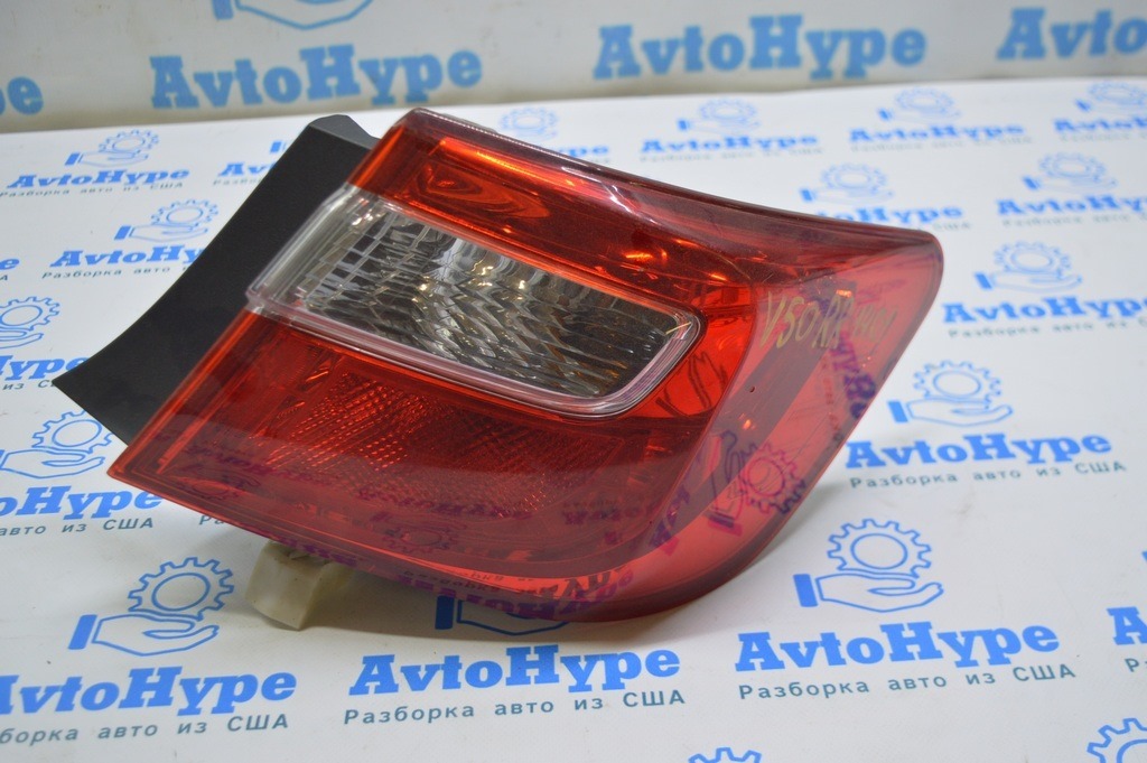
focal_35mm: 40
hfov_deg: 48.0
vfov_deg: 33.0
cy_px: 382
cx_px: 574
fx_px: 1289
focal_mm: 27
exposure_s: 1/50
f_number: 4
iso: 400
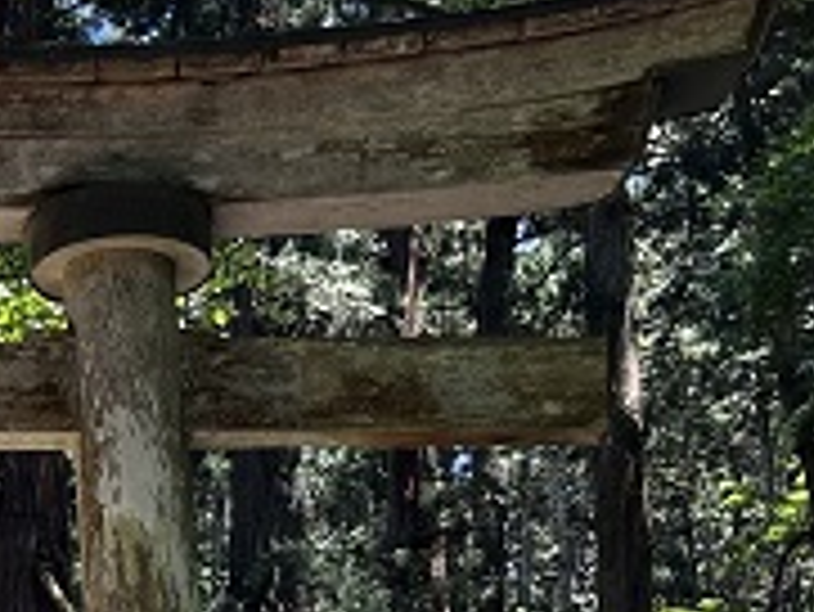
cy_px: 799
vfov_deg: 12.3
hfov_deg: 15.8
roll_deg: -0.1
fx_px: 2753
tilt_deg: +14.9
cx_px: -295
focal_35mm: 117
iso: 40
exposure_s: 1/253
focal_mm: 5.7
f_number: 1.5
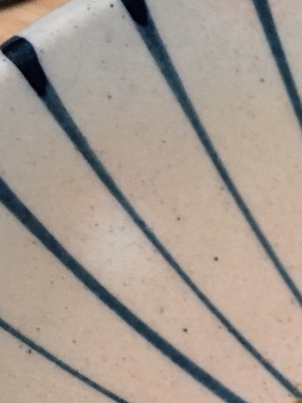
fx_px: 1163
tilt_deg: -62.8
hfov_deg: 13.6
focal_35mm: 100
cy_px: 513
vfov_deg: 18.4
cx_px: 494
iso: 125
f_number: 2.2
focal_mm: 4.15
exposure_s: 1/30
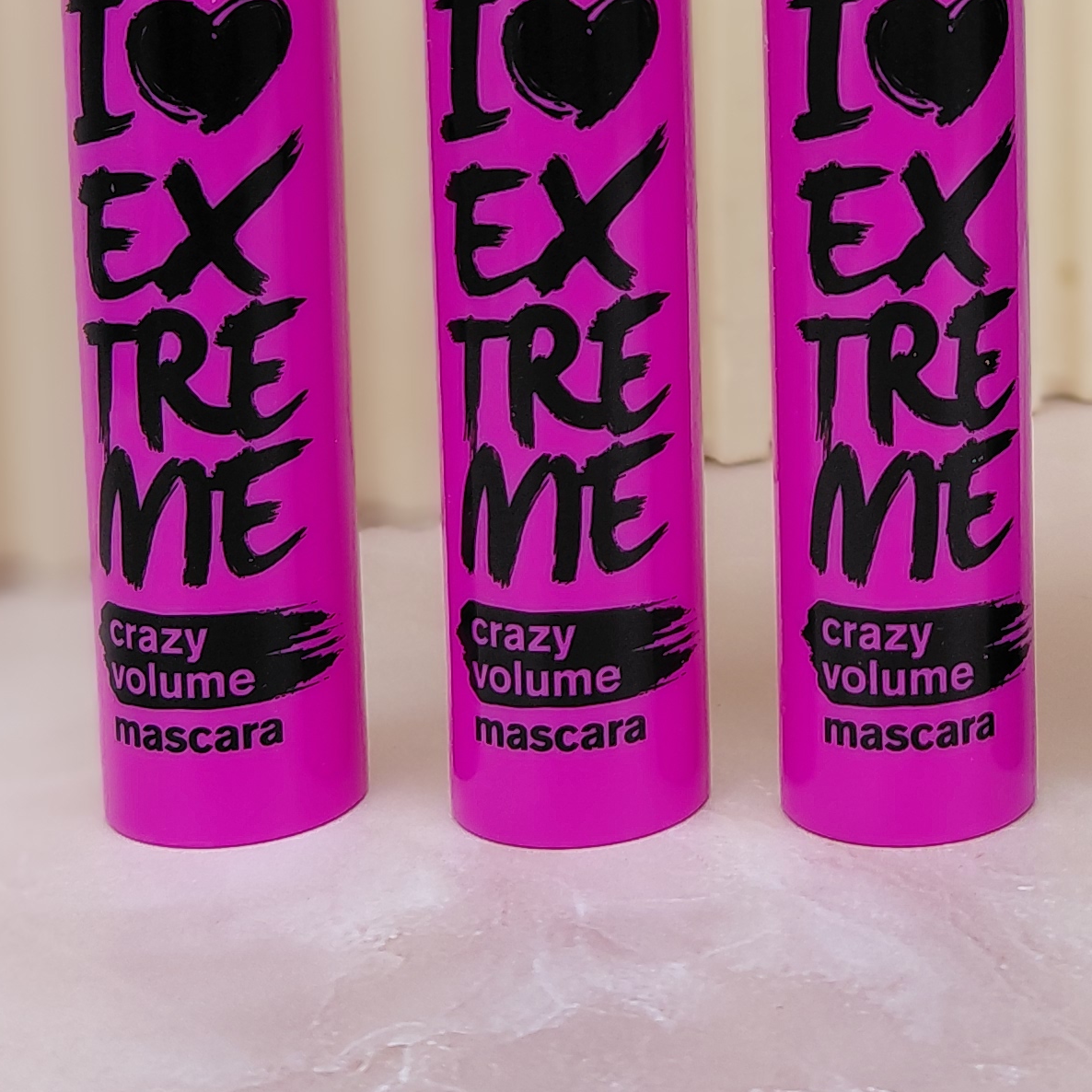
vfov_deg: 22.0
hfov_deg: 22.2
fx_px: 2712
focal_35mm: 76
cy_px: 15
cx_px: 998
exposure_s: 1/894
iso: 50
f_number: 1.8
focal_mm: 4.69
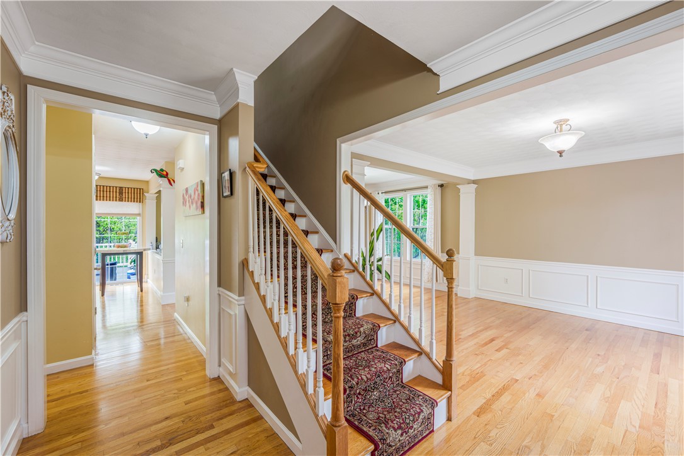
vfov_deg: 81.2
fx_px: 266
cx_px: 342
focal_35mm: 14
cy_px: 228
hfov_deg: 104.3
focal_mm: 14
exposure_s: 1/3
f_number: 9.5
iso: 100
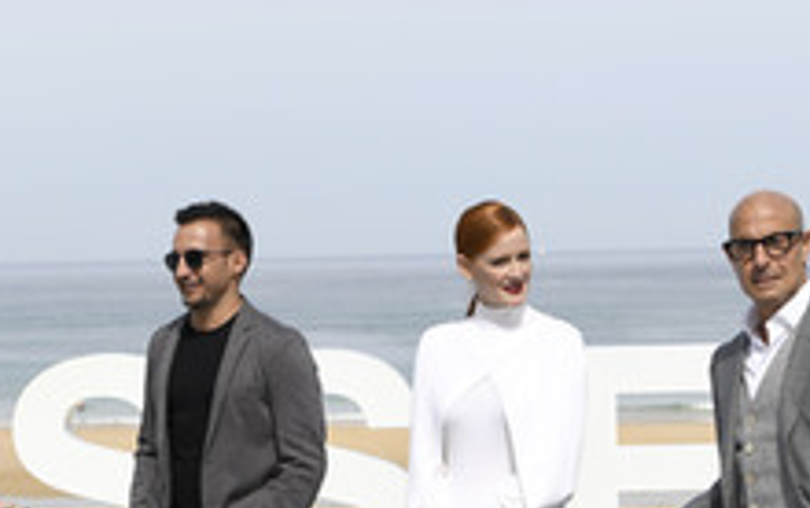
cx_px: 296
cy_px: 541
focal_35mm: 100
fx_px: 2210
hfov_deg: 20.7
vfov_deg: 12.9
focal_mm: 48
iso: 200
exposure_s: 1/2500
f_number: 4
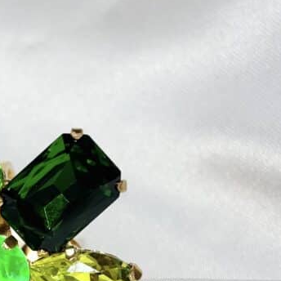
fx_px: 1258
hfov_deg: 12.6
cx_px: 31
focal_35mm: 137
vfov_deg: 12.6
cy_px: 257
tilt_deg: -28.6
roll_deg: +5.0
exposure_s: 1/428
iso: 32
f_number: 1.6
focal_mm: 5.96
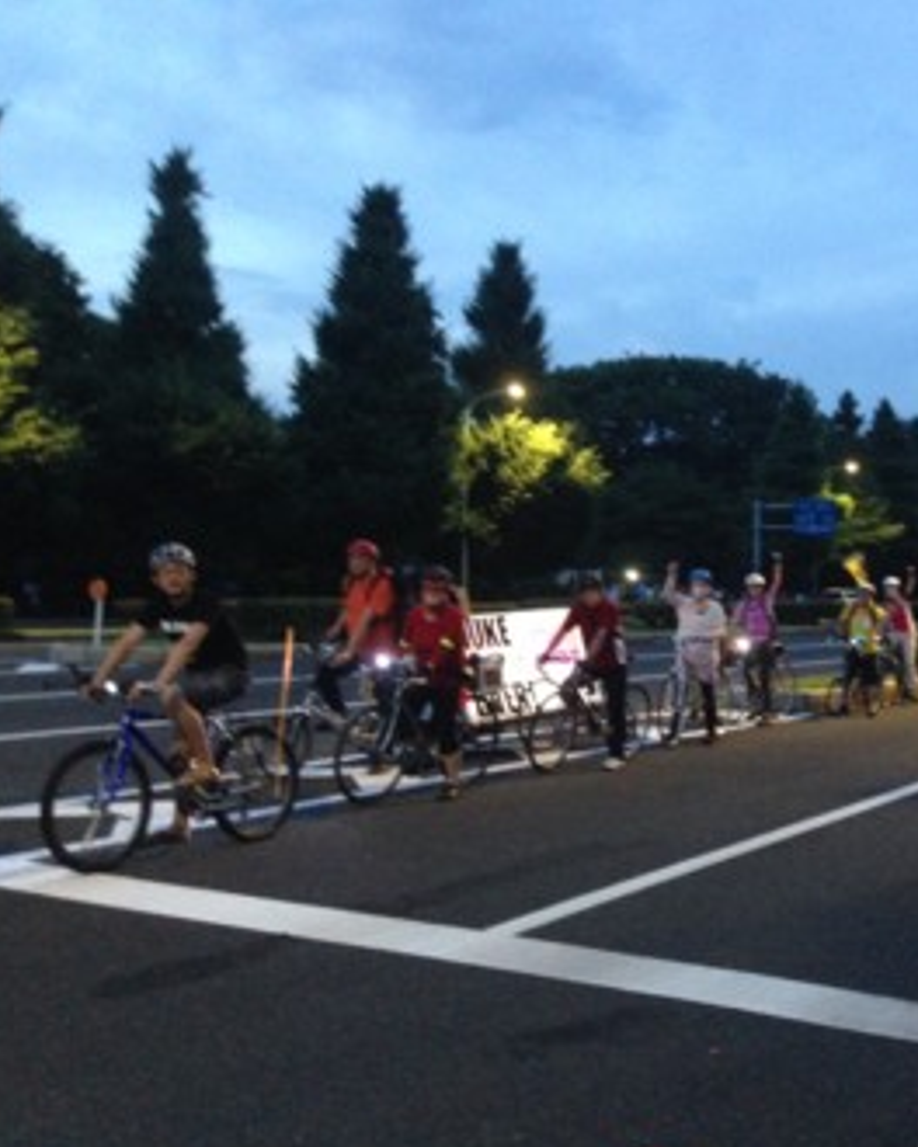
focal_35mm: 44
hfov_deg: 32.9
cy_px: 584
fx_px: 1494
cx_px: 768
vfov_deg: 42.0
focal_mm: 4.13
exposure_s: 1/20
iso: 400
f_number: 2.4
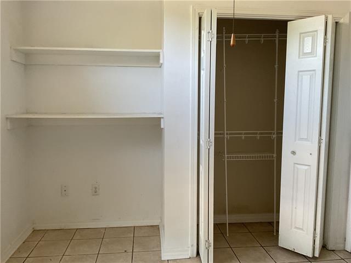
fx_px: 294
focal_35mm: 29
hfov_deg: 61.7
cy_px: 132
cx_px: 176
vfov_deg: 48.2
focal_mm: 3
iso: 125
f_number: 1.8
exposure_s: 1/60
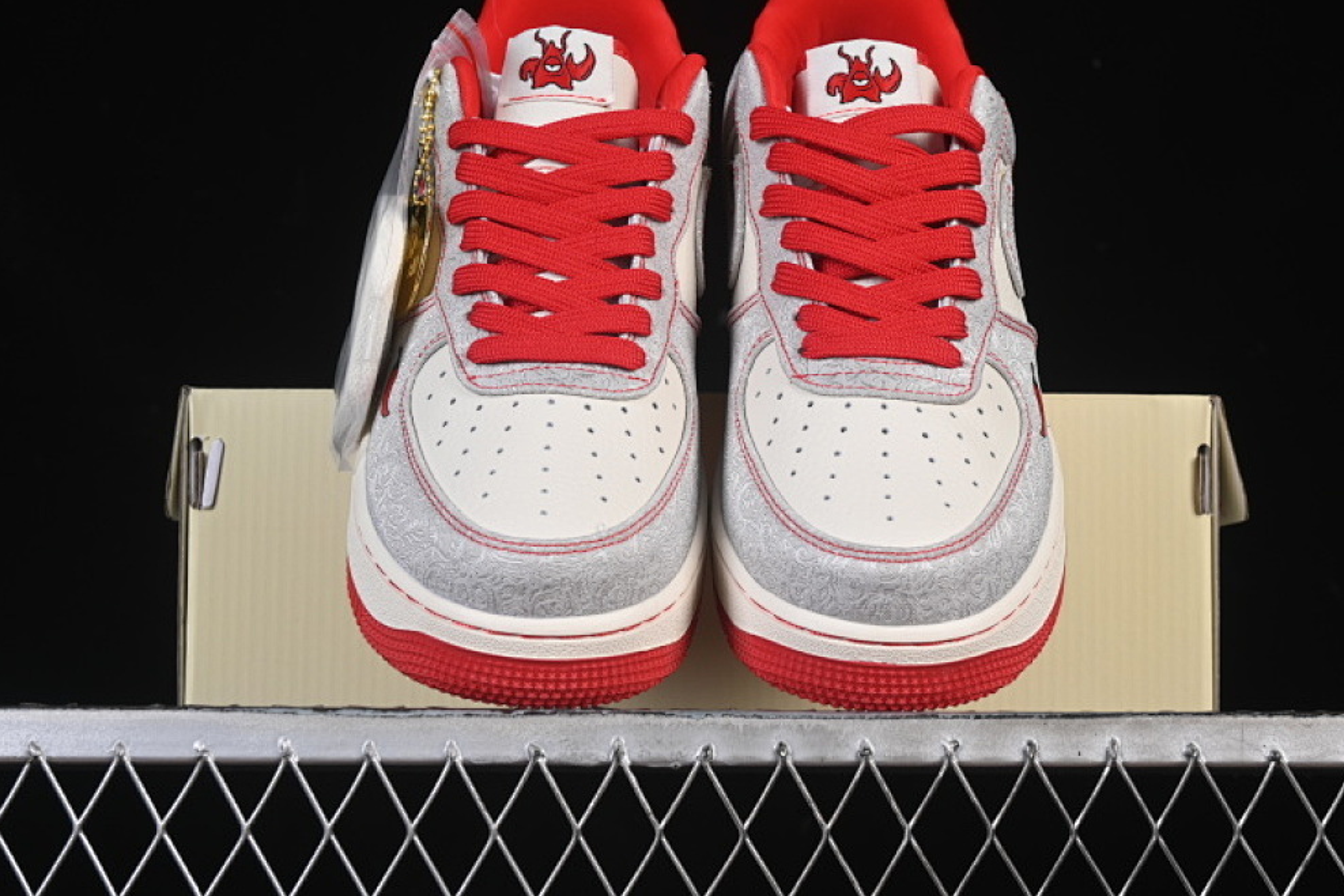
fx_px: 3062
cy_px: 408
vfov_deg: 16.7
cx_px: 707
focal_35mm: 82
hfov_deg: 24.8
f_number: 8
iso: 160
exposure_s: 1/80
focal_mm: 50
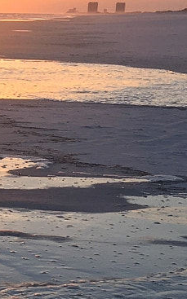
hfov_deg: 8.9
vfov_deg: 15.5
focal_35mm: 134
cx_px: -253
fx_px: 1094
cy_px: 228
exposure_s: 1/381
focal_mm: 4.15
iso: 25
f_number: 2.2
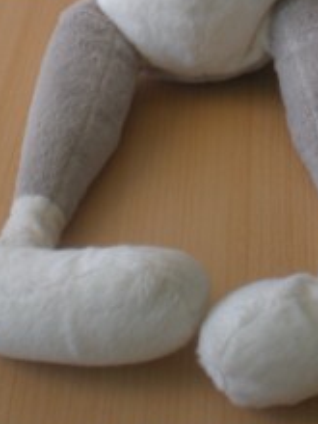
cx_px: 200
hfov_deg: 16.4
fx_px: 1102
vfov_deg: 21.0
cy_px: -10
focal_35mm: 90
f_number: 3.1
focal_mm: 6.3
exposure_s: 1/59.8
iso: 95
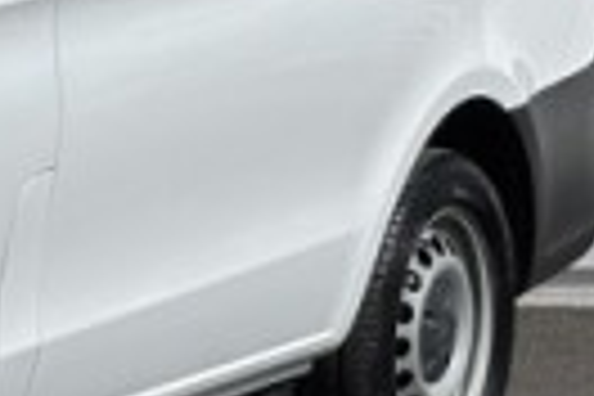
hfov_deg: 7.5
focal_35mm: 262
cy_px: 148
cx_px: -666
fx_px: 4323
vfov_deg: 5.2
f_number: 1.6
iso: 32
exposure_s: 1/7692
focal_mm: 5.96
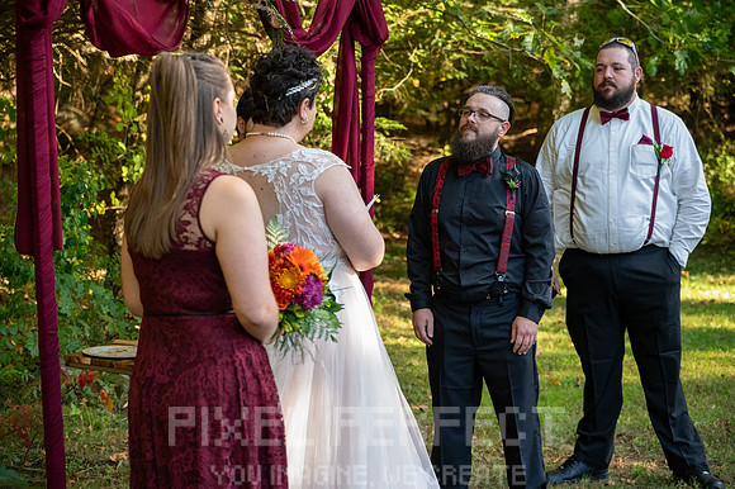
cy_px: 244
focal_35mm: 75
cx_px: 368
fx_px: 1530
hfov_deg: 27.0
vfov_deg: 18.2
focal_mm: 75
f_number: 4
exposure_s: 1/2500
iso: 6400
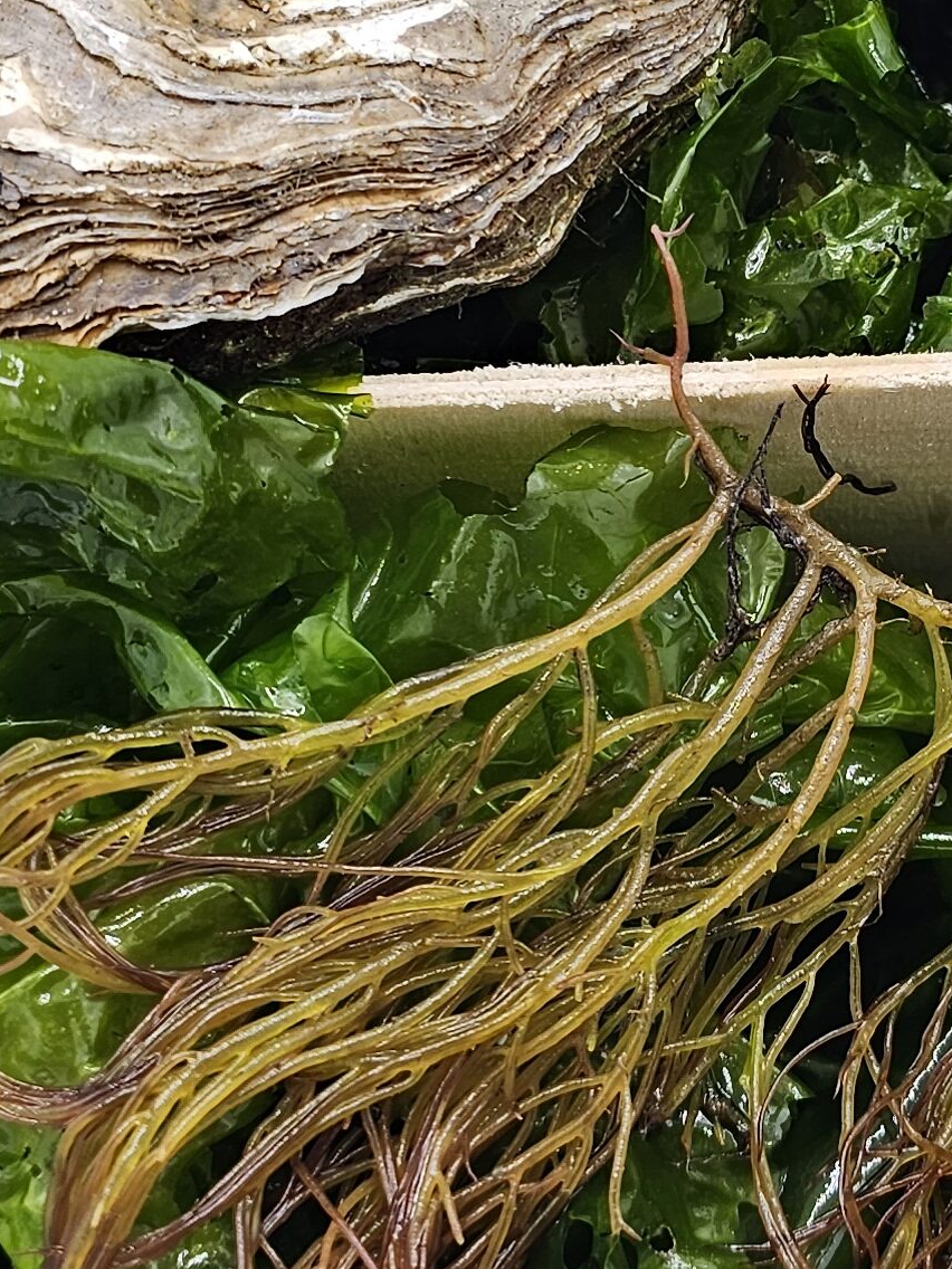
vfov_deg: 24.0
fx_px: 2970
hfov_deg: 18.0
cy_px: 460
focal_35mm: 81
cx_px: 780
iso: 32
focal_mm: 6.3
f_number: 1.7
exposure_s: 1/180
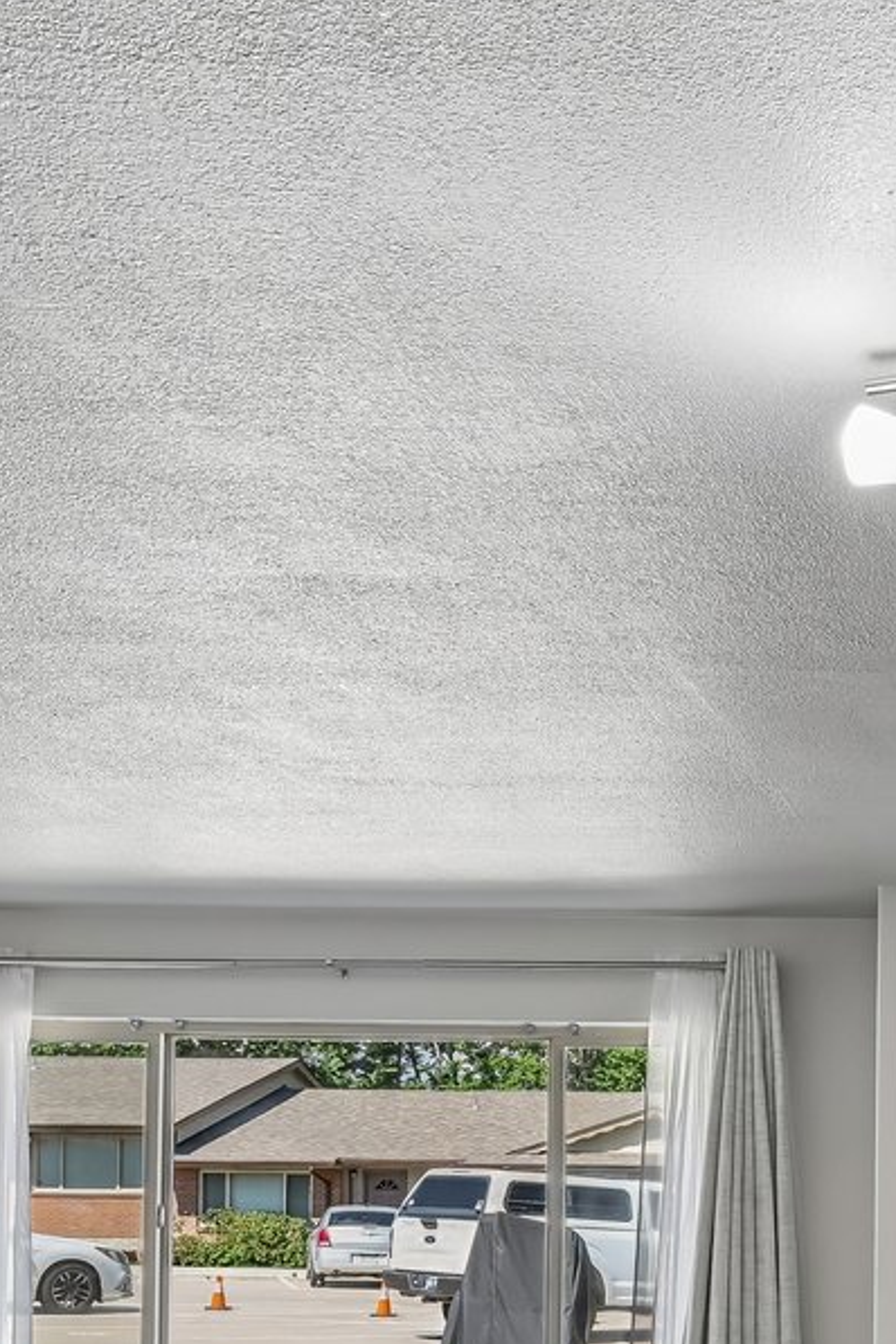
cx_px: 1076
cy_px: 1219
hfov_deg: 25.2
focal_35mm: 48
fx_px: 1792
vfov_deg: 38.2
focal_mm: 14
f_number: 10
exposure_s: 1/15
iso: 250
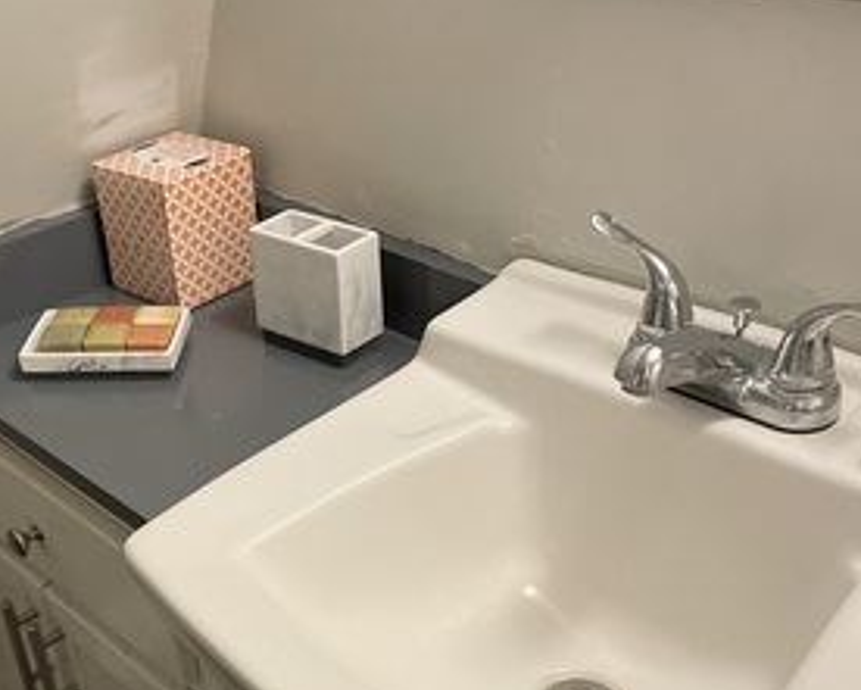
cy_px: 565
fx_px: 1173
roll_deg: +6.3
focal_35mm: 46
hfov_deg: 40.0
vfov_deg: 31.8
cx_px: 323
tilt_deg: -36.3
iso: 400
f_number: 1.6
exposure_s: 1/60
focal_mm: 4.2
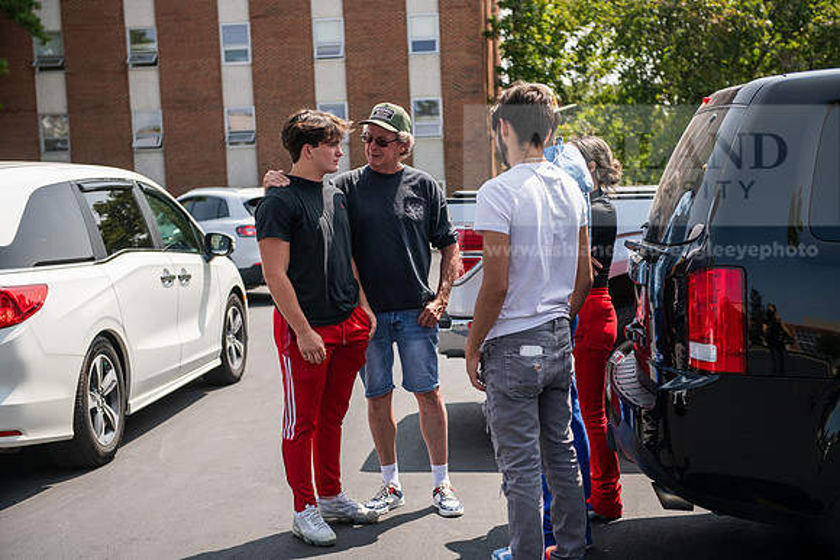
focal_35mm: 56
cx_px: 420
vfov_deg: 24.2
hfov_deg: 35.6
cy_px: 280
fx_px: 1307
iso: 80
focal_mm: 56
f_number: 3.5
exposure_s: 1/500
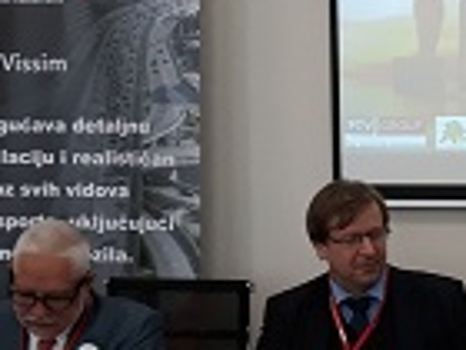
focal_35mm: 114
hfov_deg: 15.8
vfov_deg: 13.0
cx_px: 702
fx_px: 1535
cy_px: 207
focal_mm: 3.71
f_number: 1.7
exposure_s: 1/50
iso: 50
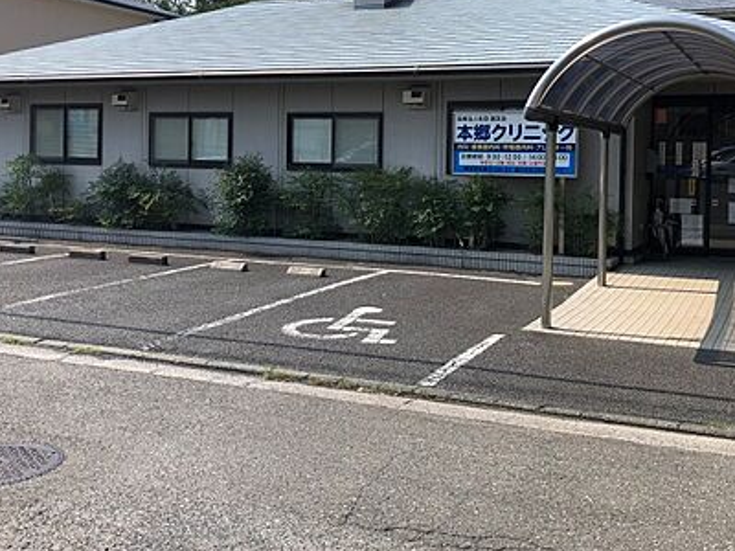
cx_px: 390
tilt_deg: -1.6
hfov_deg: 44.8
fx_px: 892
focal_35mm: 42
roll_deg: -0.7
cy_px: 182
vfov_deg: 34.0
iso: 20
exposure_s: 1/2000
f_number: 1.8
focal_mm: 3.99
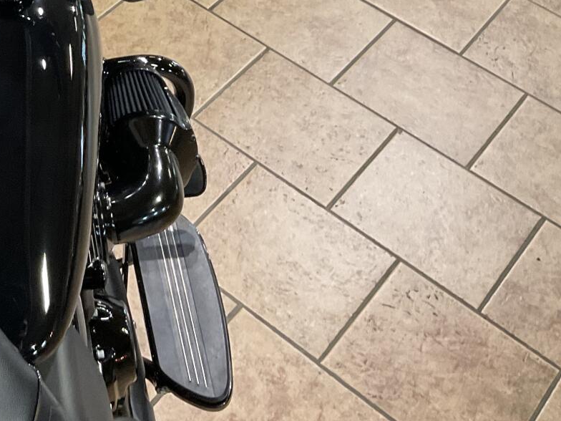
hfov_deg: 23.9
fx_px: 1199
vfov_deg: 18.9
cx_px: -119
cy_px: -72
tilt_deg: -40.1
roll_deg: -4.2
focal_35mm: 74
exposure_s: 1/60
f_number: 1.8
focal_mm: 3
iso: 125
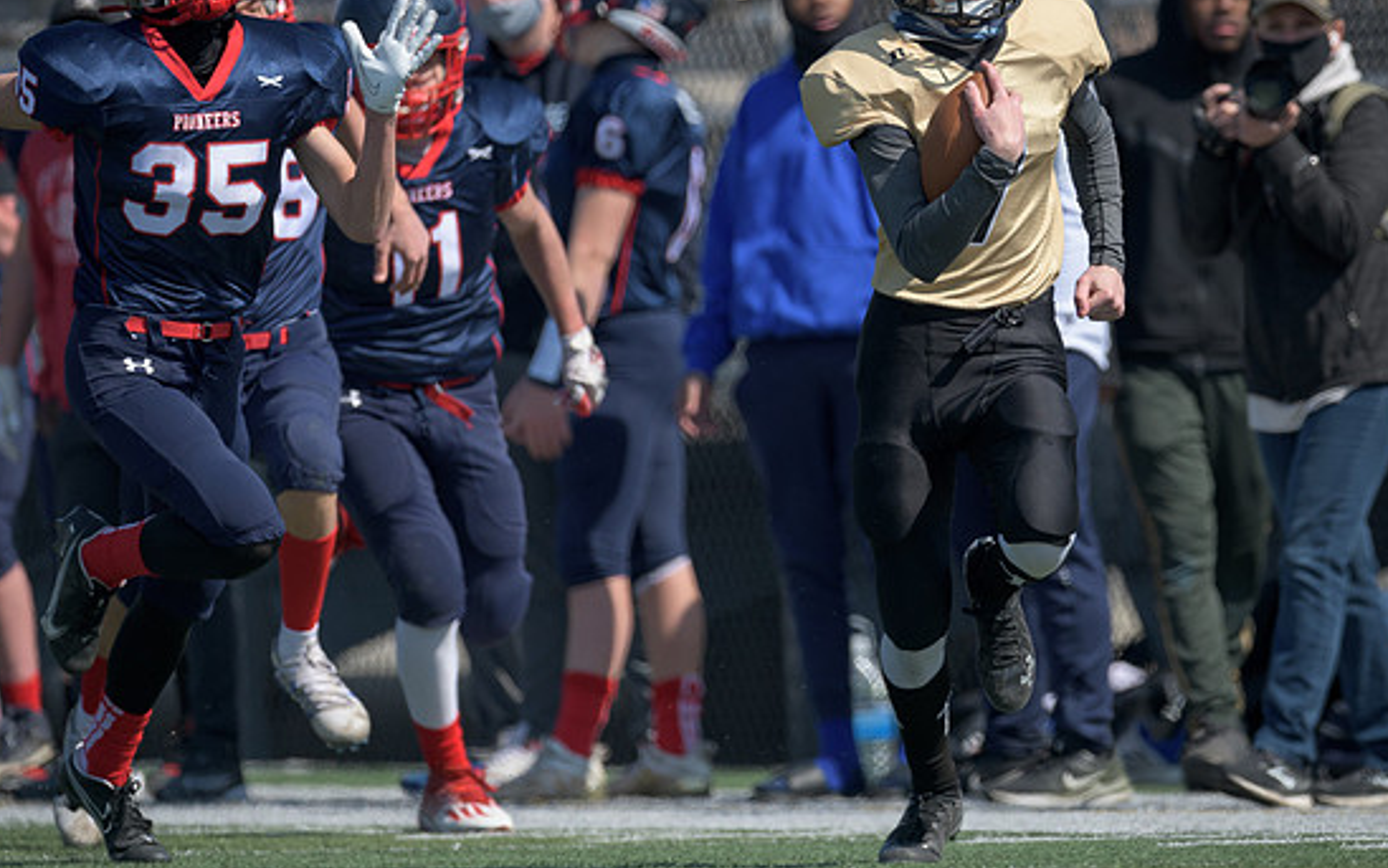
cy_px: 160
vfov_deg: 1.6
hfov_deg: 2.5
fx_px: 31788
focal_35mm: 840
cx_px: 1100
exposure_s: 1/2500
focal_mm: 500
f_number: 4
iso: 250
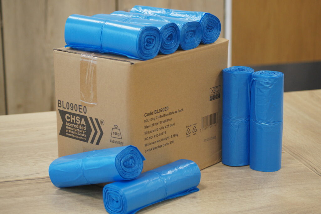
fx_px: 736
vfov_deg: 16.6
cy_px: 107
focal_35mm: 82
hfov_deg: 24.6
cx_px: 160
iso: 800
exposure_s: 1/80
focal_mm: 55
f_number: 4
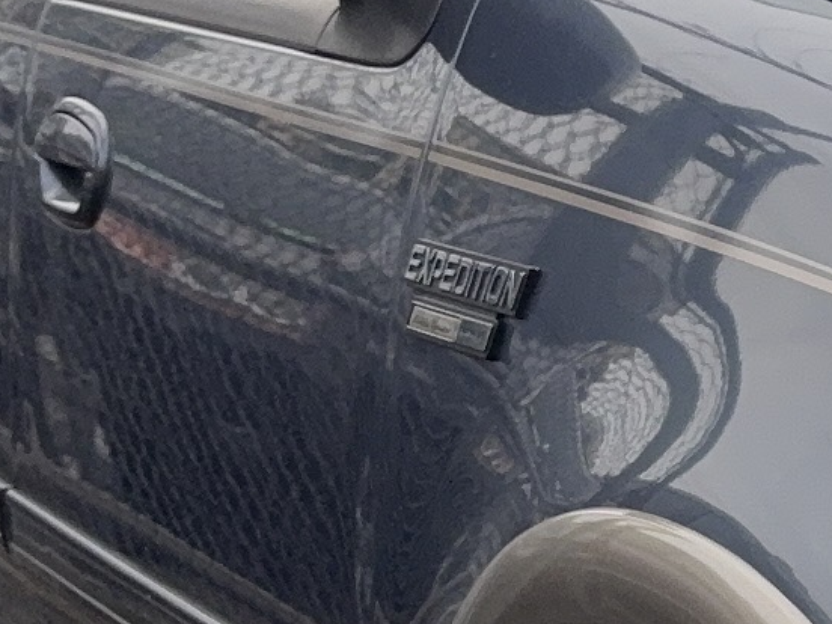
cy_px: 503
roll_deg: -3.0
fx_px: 4567
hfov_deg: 9.7
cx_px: 1672
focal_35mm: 190
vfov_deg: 7.8
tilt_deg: -10.8
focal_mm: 5.96
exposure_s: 1/496
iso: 50
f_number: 1.6
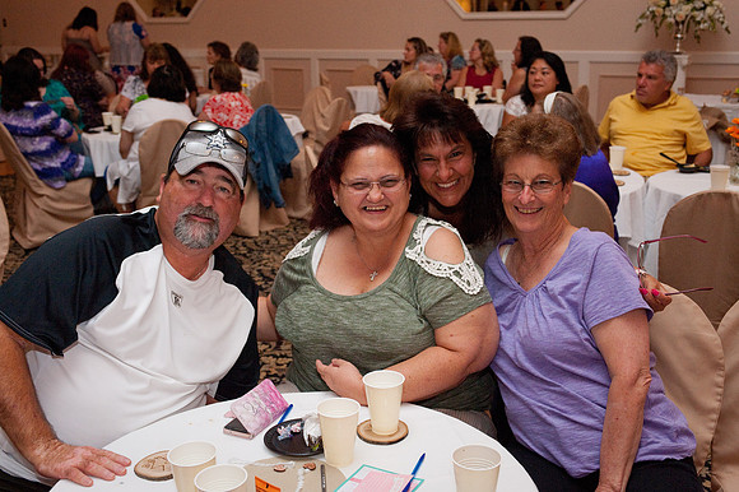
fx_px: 862
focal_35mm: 42
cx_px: 370
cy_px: 246
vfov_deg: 31.9
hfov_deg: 46.4
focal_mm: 42
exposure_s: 1/160
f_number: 5.6
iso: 3200
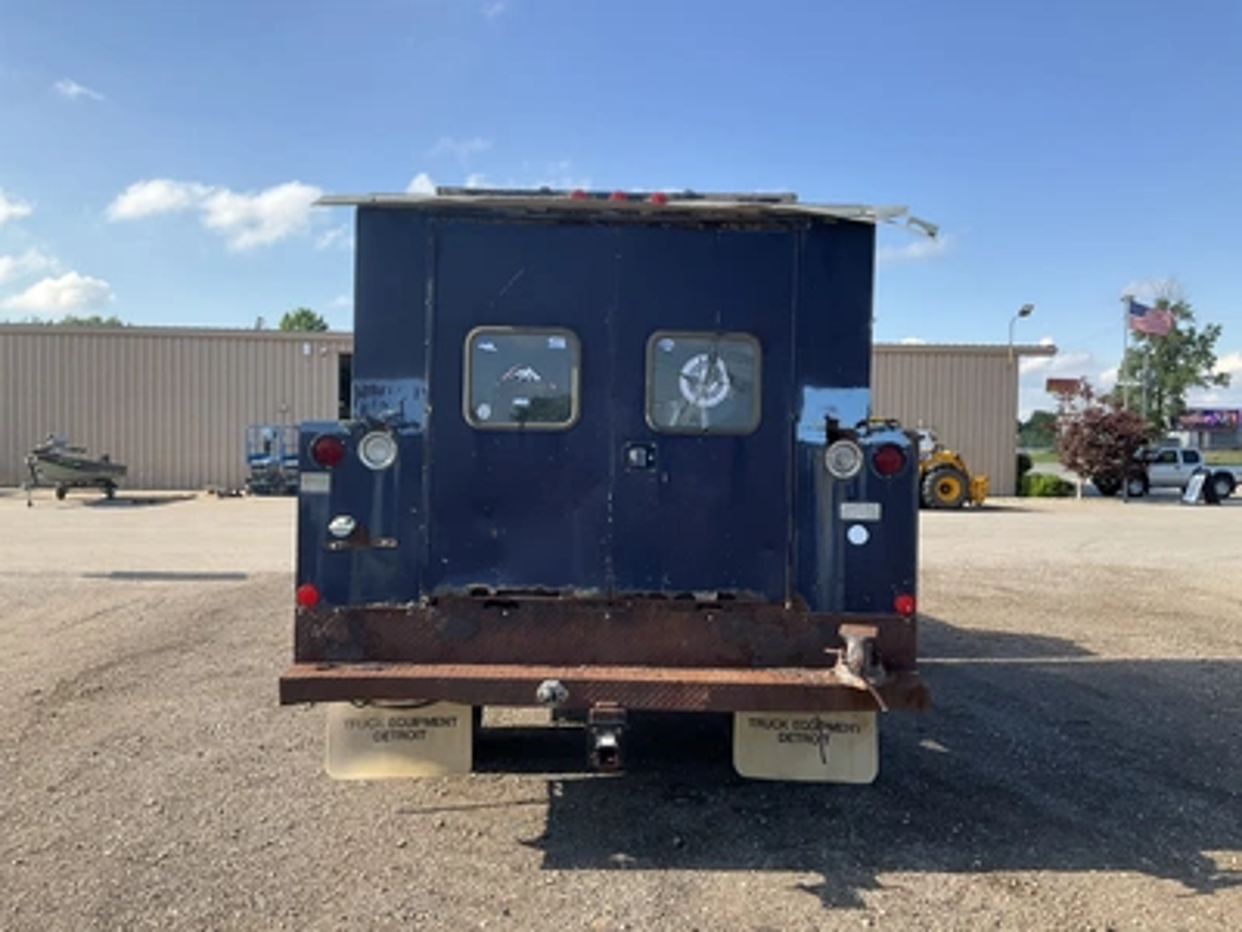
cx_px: 621
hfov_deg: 61.7
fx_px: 1041
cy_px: 466
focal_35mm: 29
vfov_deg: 48.2
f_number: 1.8
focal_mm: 3
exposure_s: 1/912
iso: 25
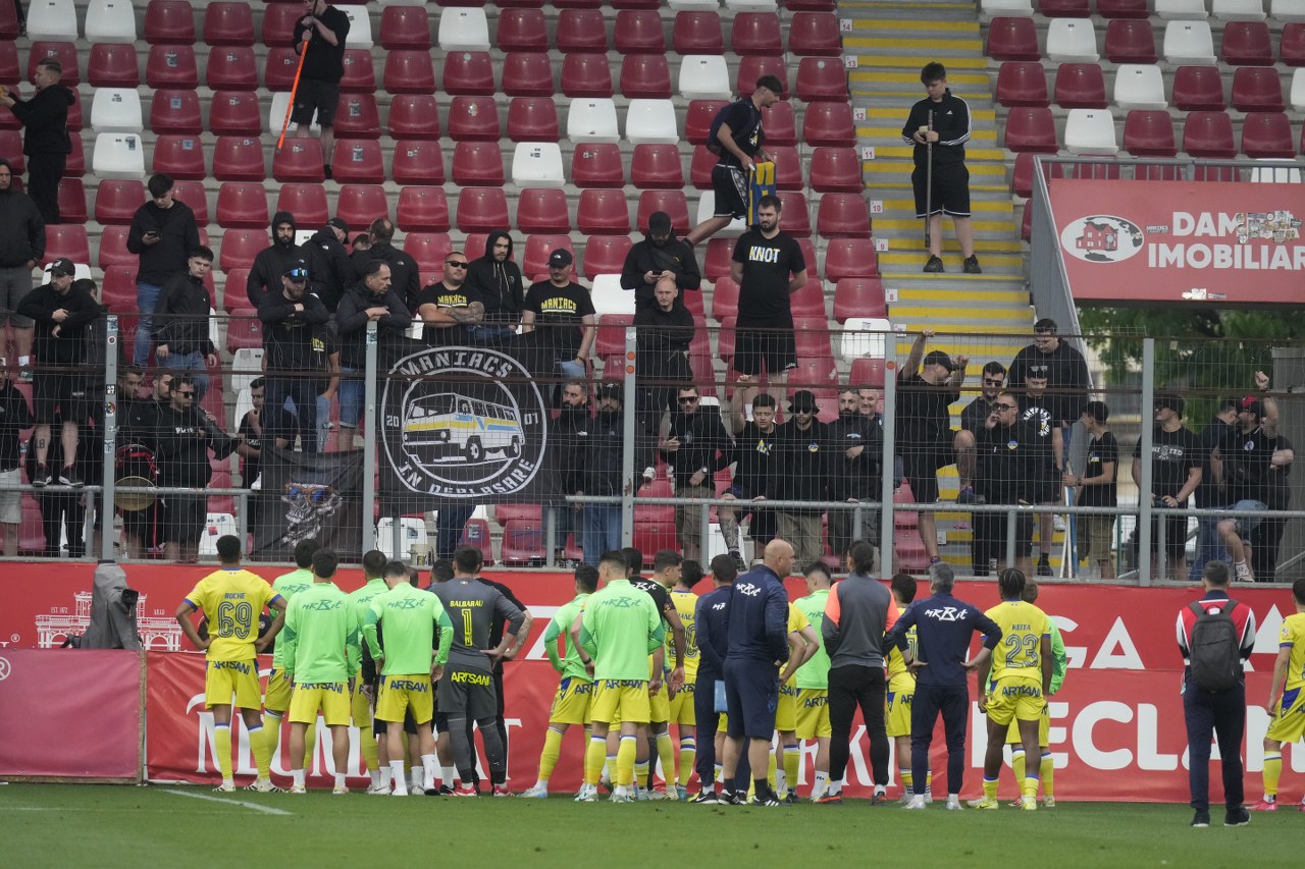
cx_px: 652
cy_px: 434
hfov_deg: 5.1
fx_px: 14751
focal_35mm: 407
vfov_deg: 3.4
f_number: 6.3
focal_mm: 407
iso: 5000
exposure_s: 1/2500
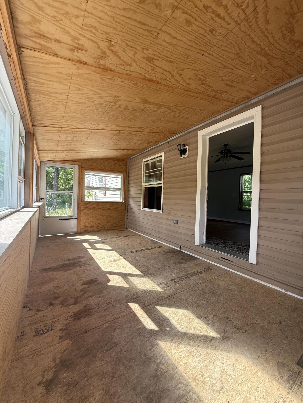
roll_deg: -1.2
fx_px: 163
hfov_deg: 85.7
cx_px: 152
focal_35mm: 14
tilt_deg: +0.2
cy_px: 202
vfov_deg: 102.1
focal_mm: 2.22
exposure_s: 1/254
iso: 64
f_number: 2.2
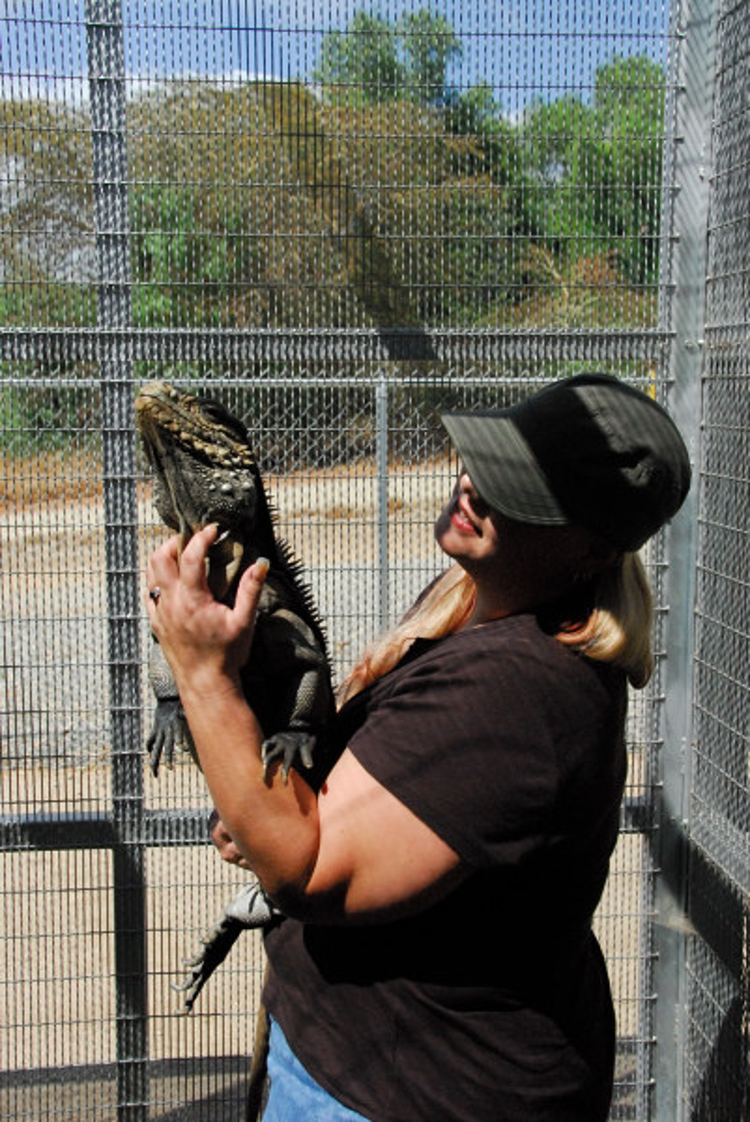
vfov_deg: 46.4
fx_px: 1310
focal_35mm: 42
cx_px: 375
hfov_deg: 31.9
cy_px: 561
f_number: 8
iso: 1600
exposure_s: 1/3200
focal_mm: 28
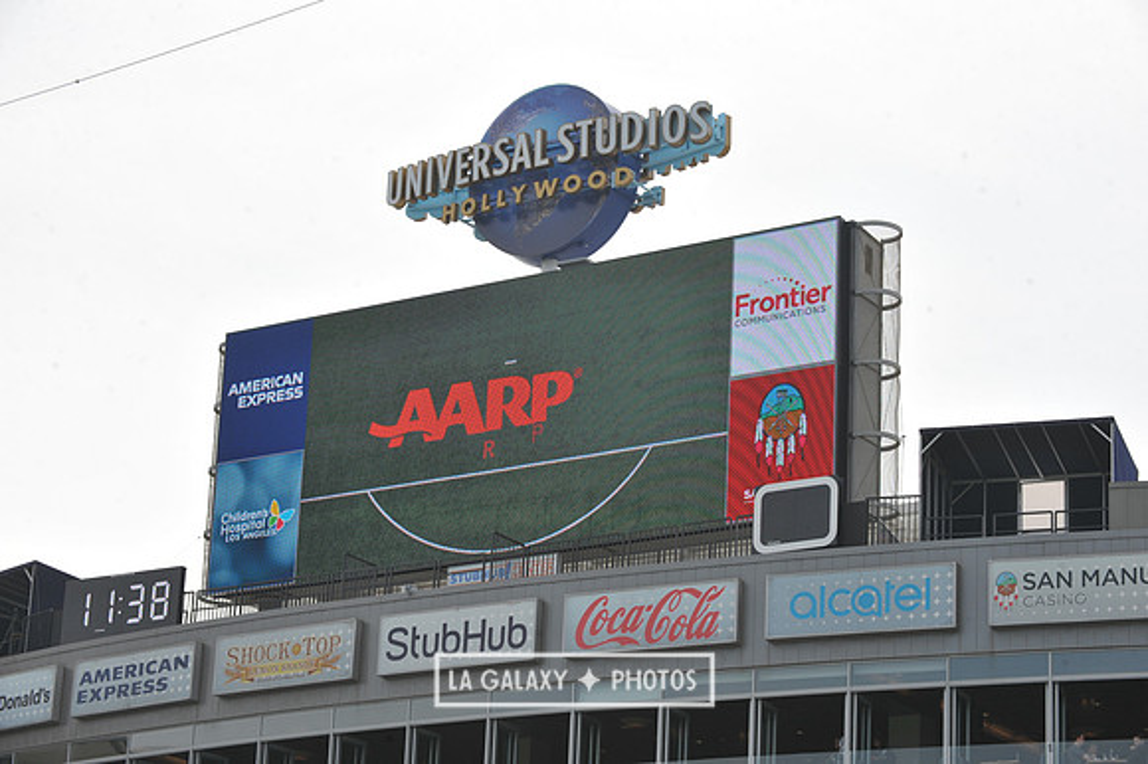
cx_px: 574
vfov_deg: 13.4
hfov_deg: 20.0
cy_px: 382
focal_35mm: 102
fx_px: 3251
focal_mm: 102
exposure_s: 1/500
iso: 250
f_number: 11
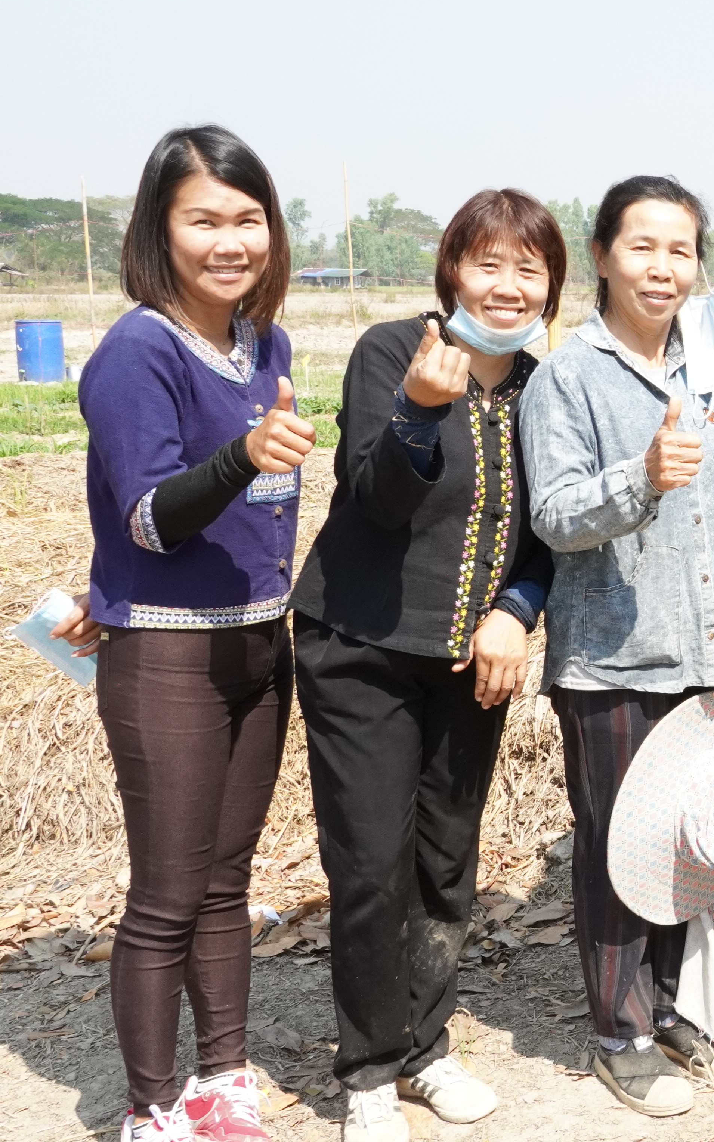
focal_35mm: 60
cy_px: 551
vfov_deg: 34.0
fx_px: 1868
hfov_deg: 19.3
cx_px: 1020
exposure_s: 1/400
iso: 1600
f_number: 14
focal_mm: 20
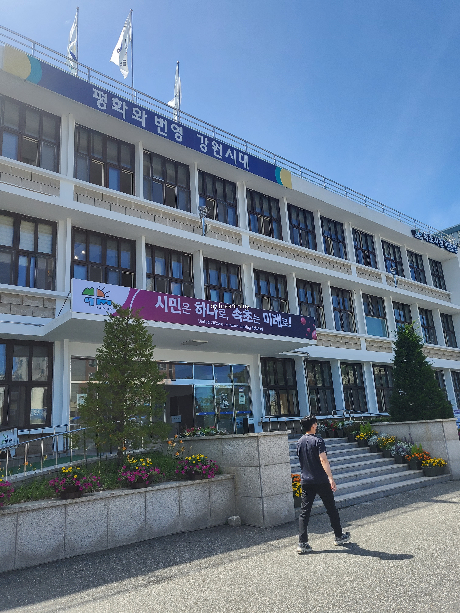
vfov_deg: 67.3
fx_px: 461
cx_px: 230
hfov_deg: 53.1
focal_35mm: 26
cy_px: 306
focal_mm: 4.25
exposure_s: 1/1350
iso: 50
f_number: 1.8
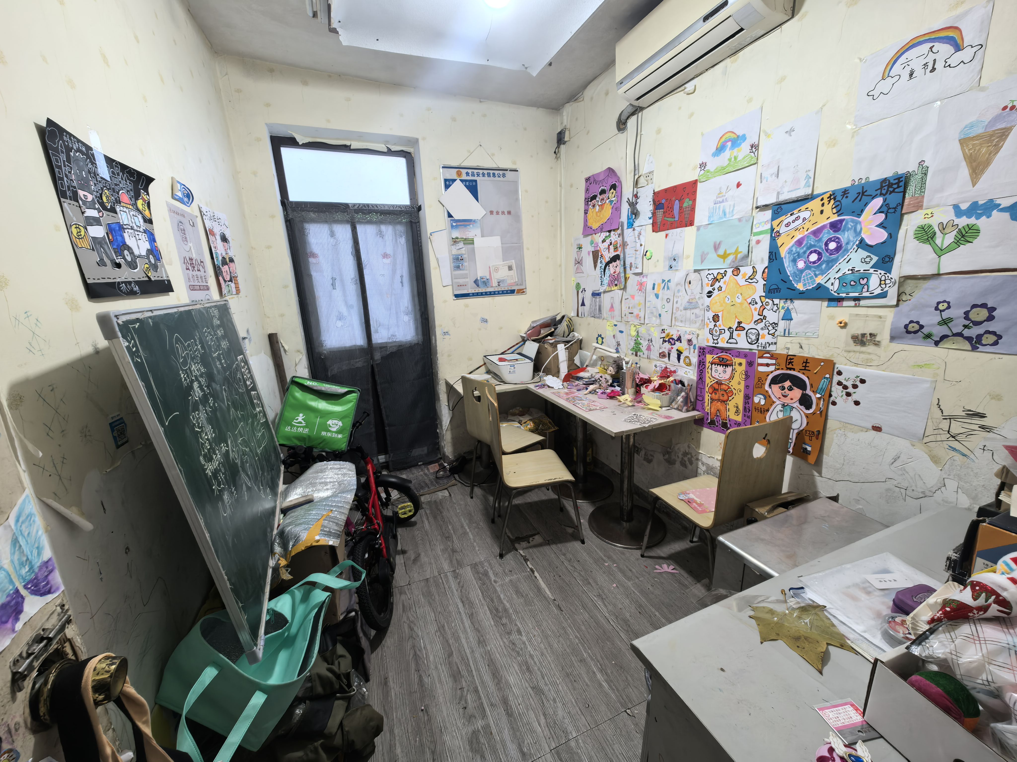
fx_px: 382
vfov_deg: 89.9
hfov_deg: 106.2
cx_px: 508
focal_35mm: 13
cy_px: 381
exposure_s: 1/50
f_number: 2.2
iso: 250
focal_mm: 1.95
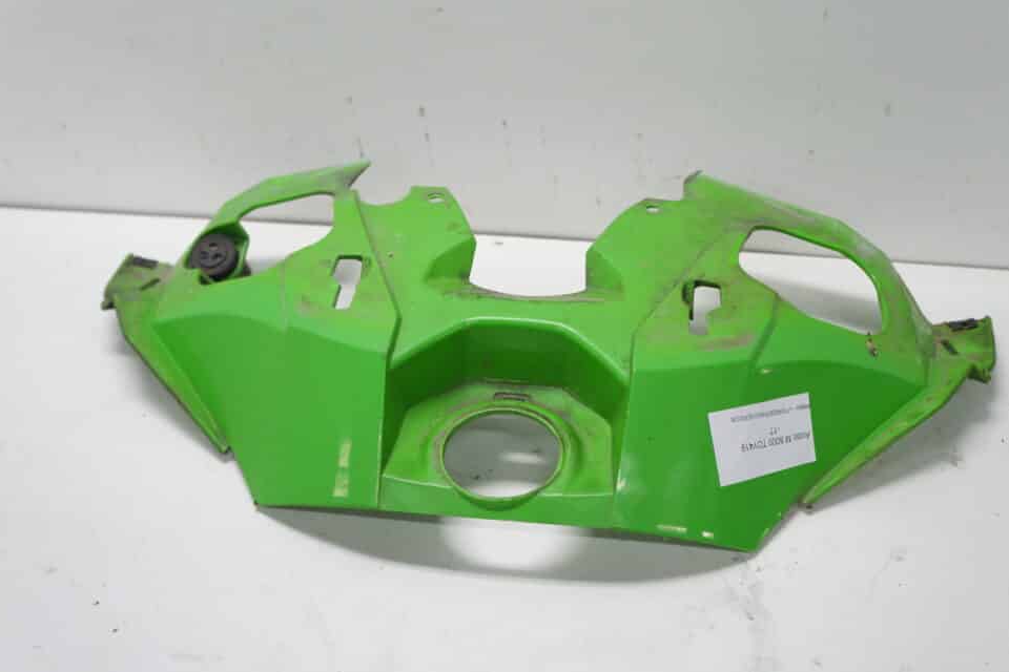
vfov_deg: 41.1
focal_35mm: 32
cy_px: 358
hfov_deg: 58.7
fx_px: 897
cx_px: 512
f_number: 5
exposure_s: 1/60
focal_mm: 20
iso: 320
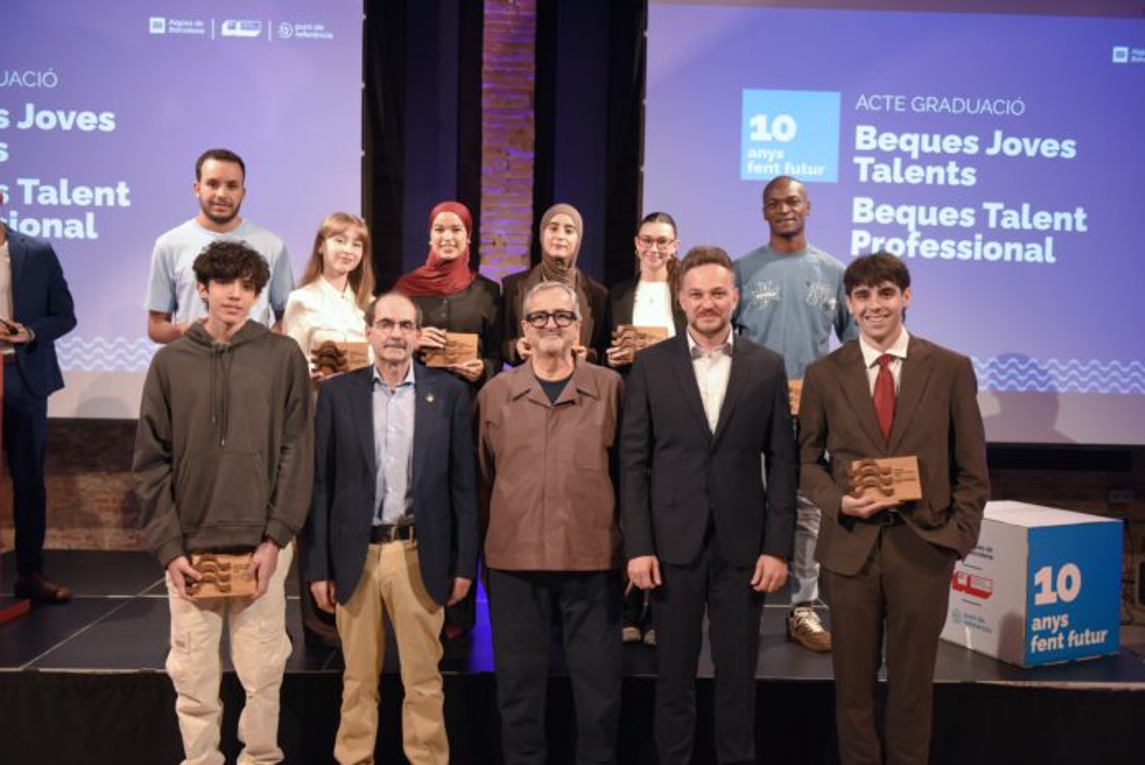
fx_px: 1018
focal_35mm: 32
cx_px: 572
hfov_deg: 58.7
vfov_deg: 41.2
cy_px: 382
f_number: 2.8
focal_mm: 32
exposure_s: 1/320
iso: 2000
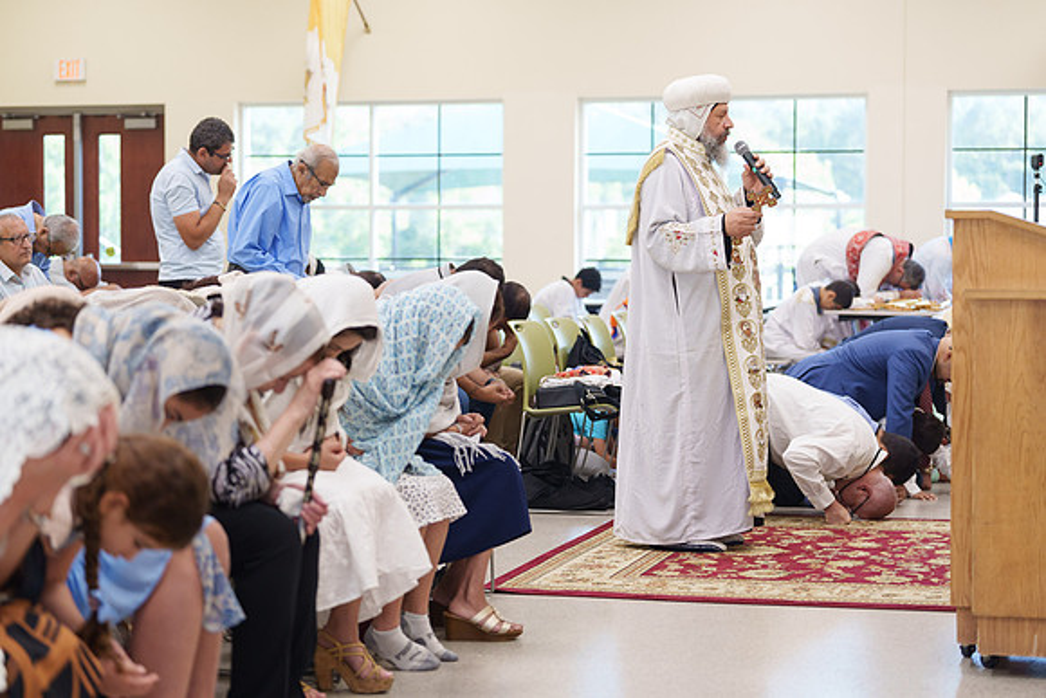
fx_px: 2180
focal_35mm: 75
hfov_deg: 27.0
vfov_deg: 18.2
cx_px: 523
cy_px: 349
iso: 1250
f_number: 2.8
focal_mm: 75
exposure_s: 1/160
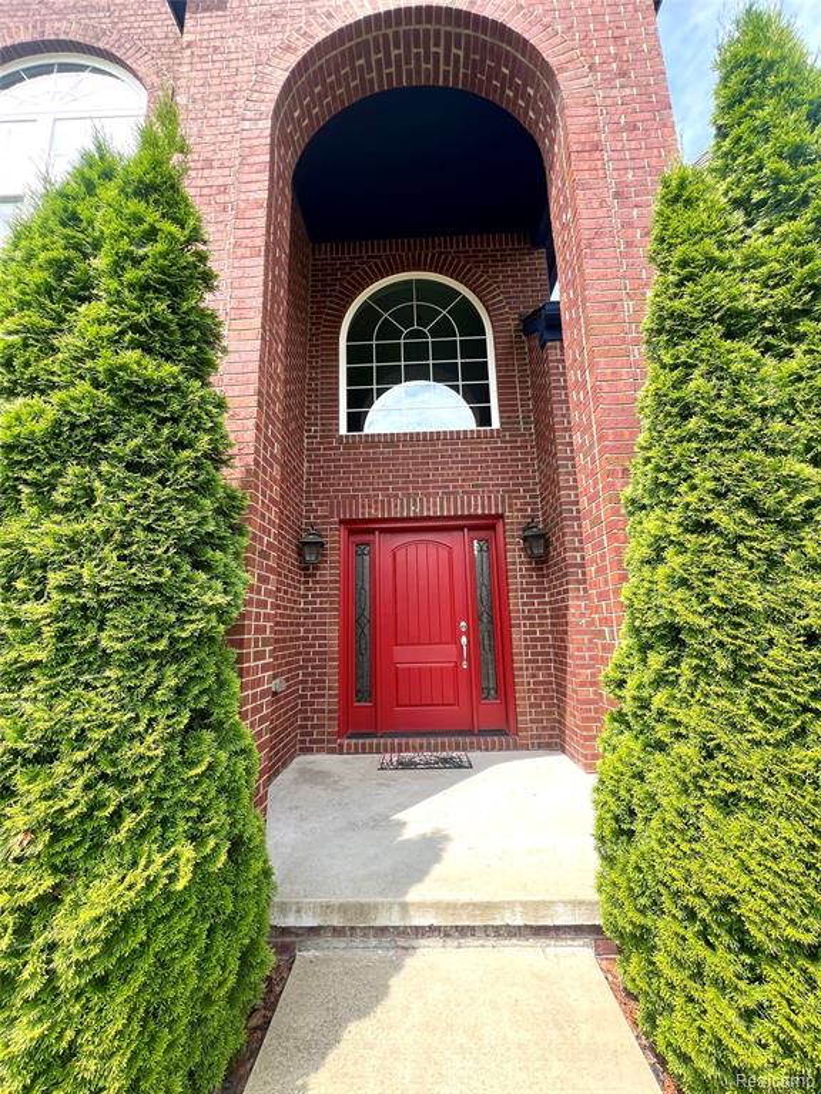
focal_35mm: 13
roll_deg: +1.4
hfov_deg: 89.9
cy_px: 547
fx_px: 411
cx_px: 410
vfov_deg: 106.2
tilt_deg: +11.0
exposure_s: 1/312
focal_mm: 1.57
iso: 32
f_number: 1.8
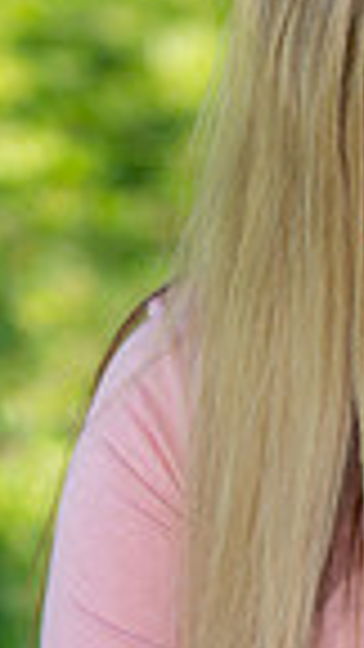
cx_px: 519
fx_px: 6280
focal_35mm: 366
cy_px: 616
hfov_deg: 3.3
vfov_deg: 5.9
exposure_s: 1/250
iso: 100
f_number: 2.8
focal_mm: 112
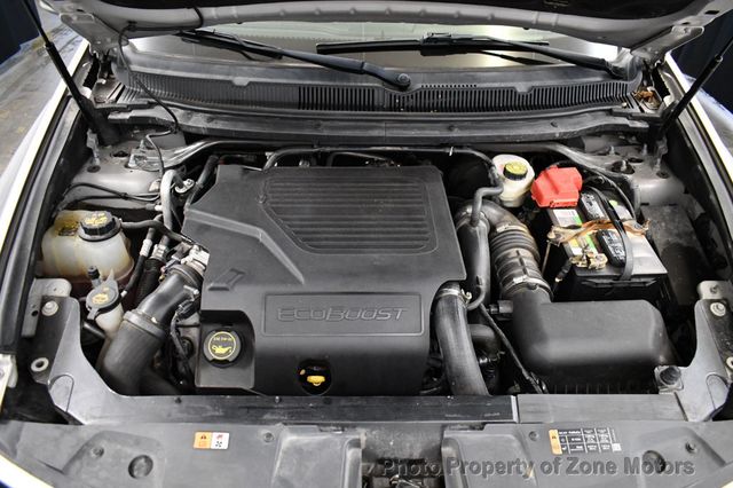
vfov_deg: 47.9
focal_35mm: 27
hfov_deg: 67.4
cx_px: 366
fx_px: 549
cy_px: 244
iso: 3200
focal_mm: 18
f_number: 3.5
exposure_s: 1/100
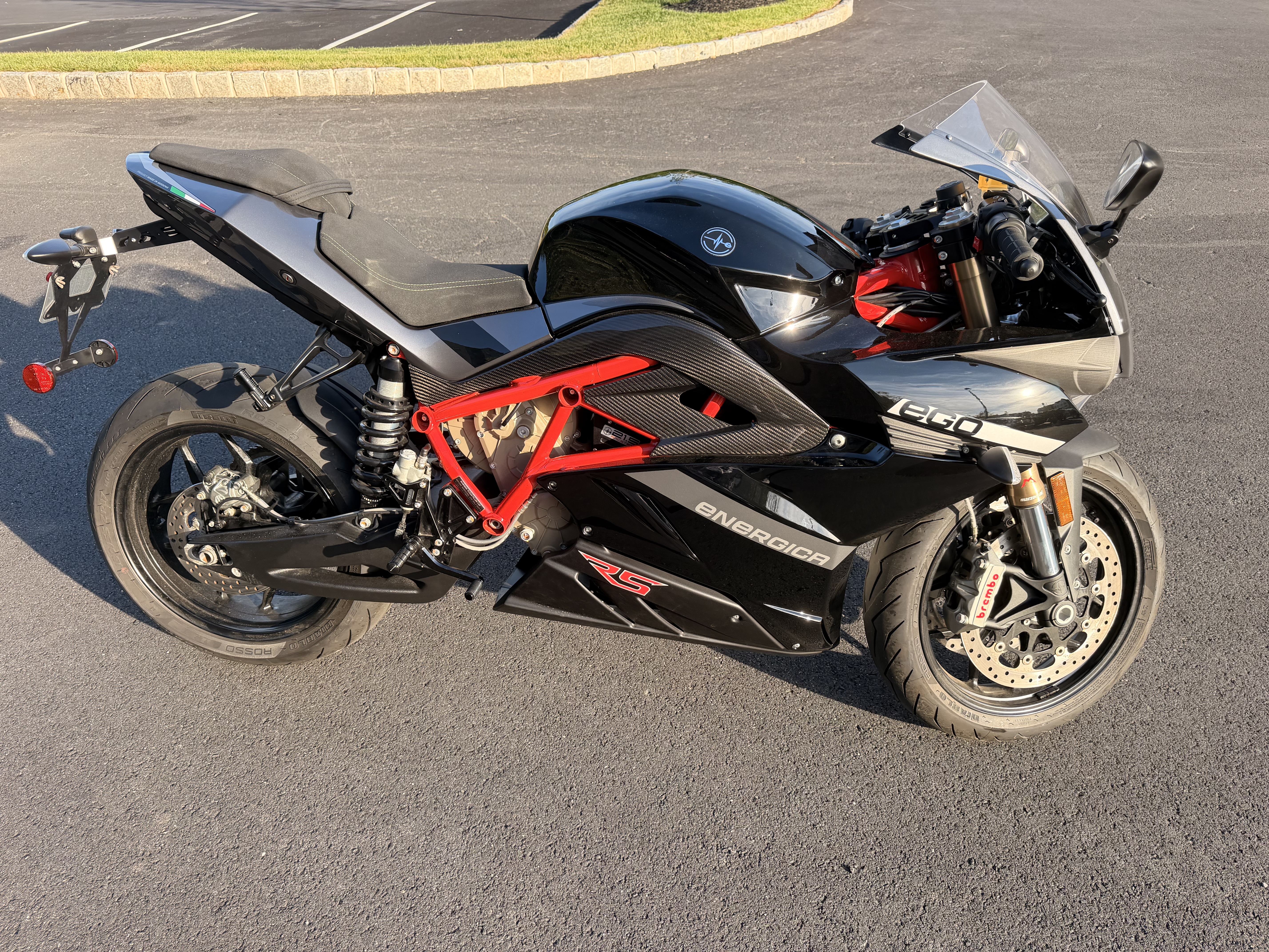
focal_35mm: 24
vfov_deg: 56.8
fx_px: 880
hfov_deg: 71.6
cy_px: 476
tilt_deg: -37.6
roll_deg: -0.4
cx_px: 634
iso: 100
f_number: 1.78
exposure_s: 1/788
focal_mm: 6.76
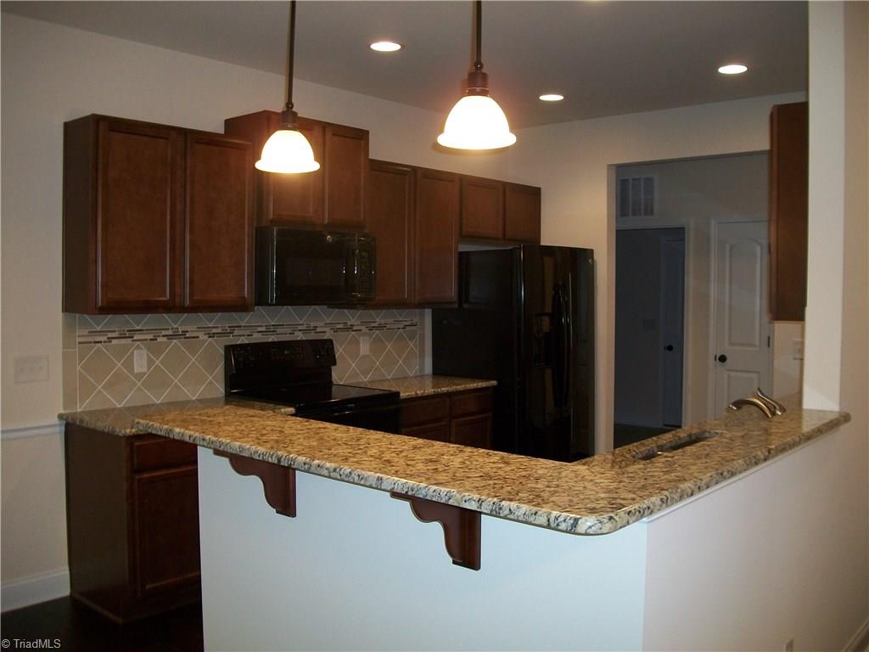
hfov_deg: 56.8
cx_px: 434
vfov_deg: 44.2
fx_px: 803
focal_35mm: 32
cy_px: 326
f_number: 2.9
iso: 160
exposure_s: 1/30
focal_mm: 5.7
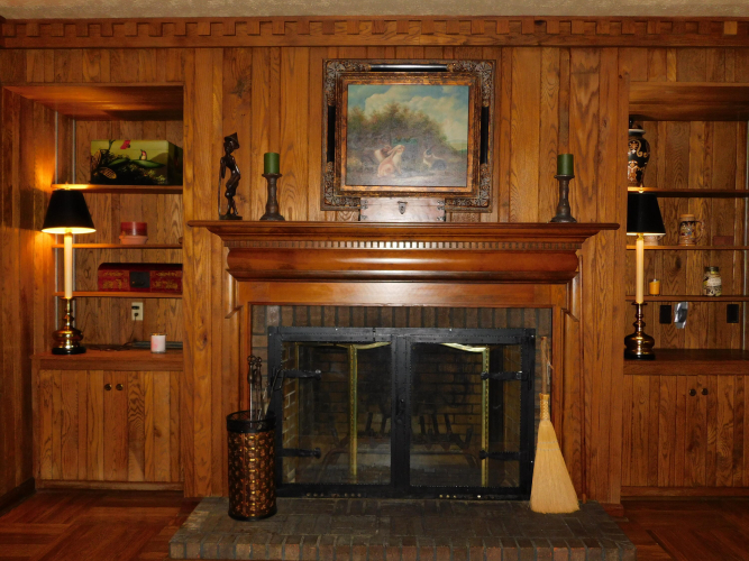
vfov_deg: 46.8
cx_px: 374
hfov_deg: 60.0
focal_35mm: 30
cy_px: 280
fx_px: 649
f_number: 3.2
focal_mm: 5.3
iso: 220
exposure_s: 1/30
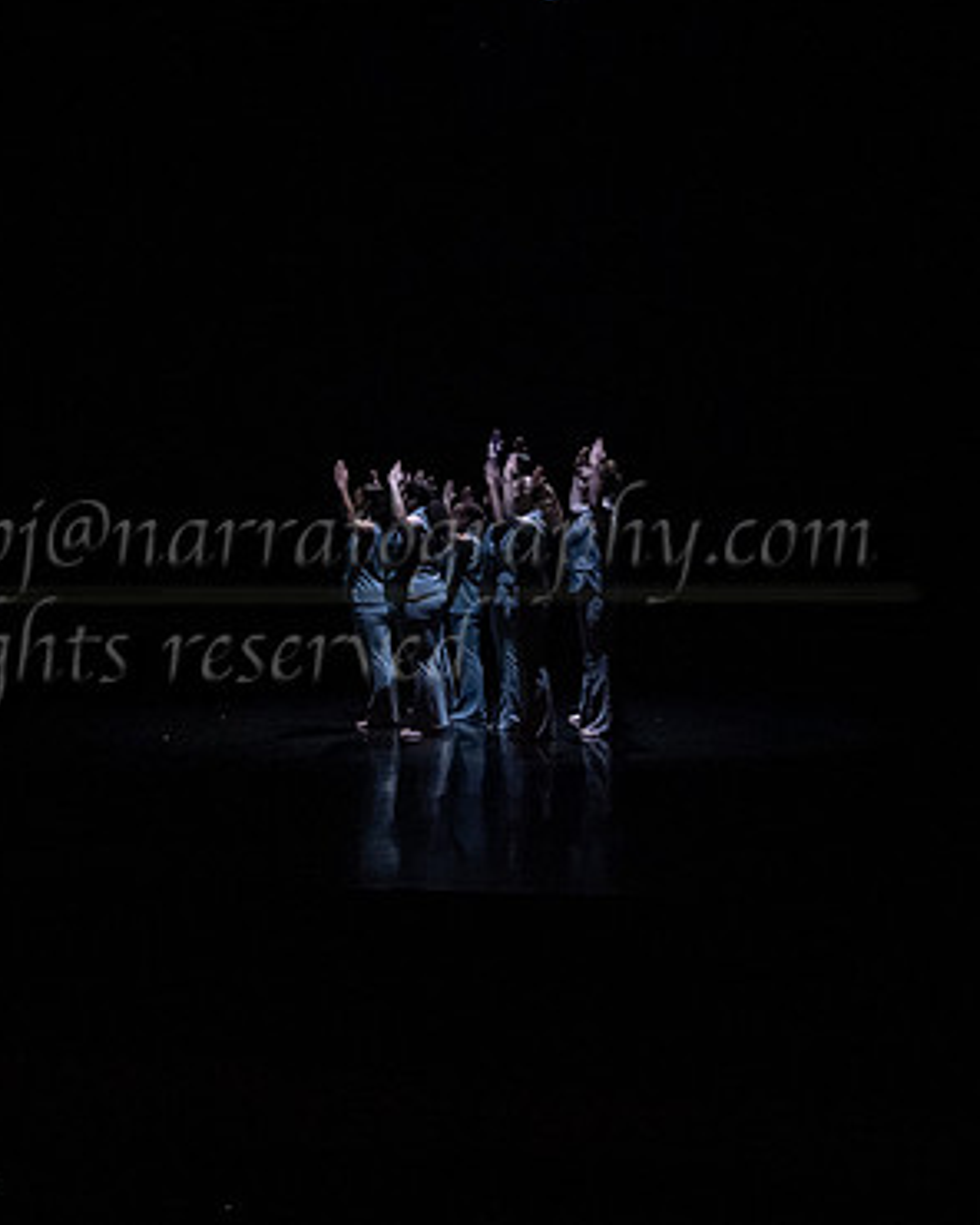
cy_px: 604
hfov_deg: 30.0
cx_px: 89
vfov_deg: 38.8
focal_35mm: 48
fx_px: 1740
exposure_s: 1/400
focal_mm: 28
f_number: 4
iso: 6400
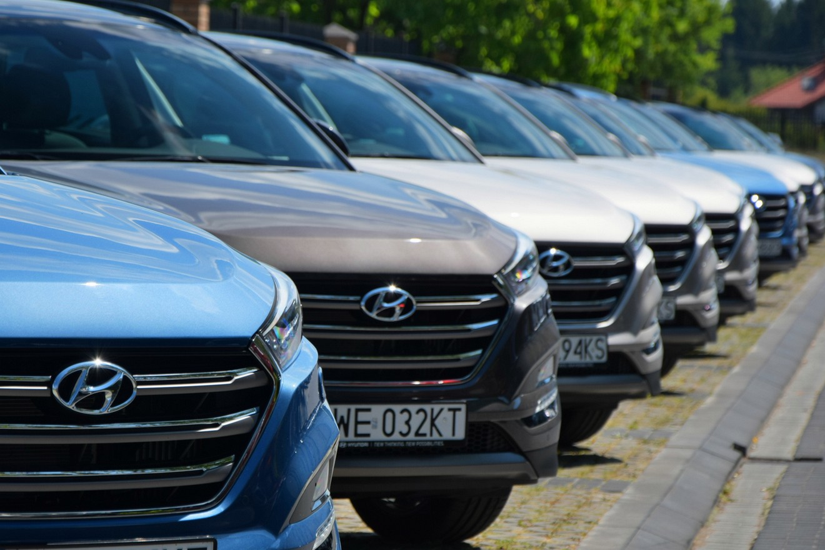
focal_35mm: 158
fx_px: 3609
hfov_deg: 13.0
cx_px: 412
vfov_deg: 8.7
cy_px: 275
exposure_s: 1/400
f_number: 5.6
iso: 250
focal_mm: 105
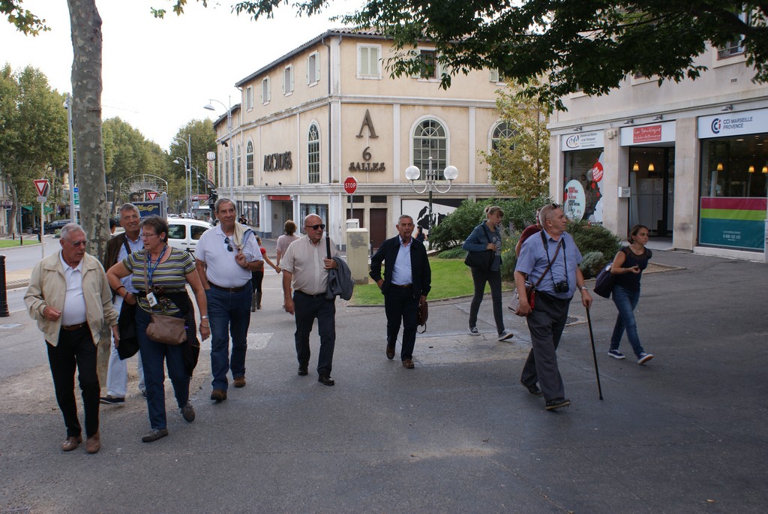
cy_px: 257
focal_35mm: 33
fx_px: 705
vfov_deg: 40.1
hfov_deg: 57.2
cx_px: 384
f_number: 8
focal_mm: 22
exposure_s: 1/60
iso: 100
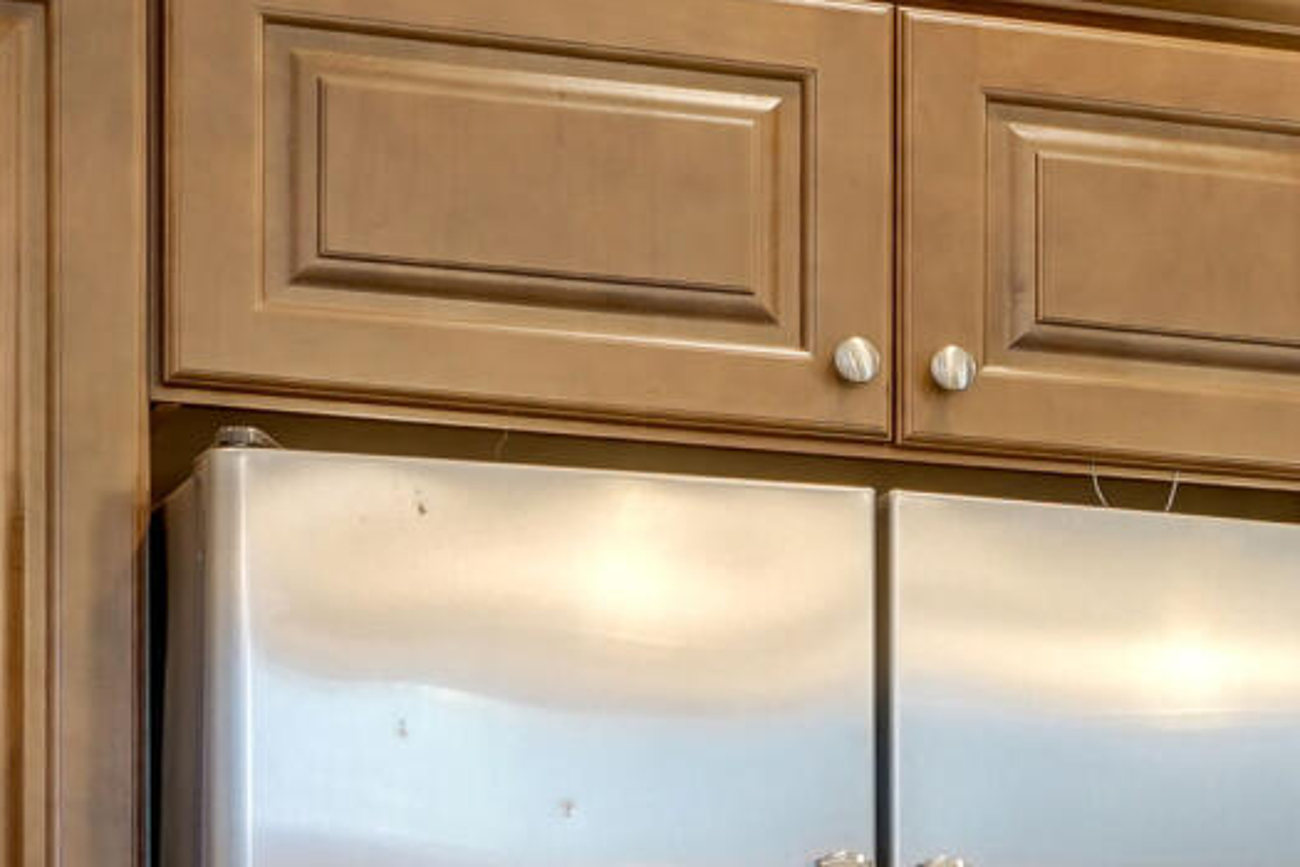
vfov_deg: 7.6
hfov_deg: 10.4
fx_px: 6391
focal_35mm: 177
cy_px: 1480
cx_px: 2855
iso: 250
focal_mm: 31
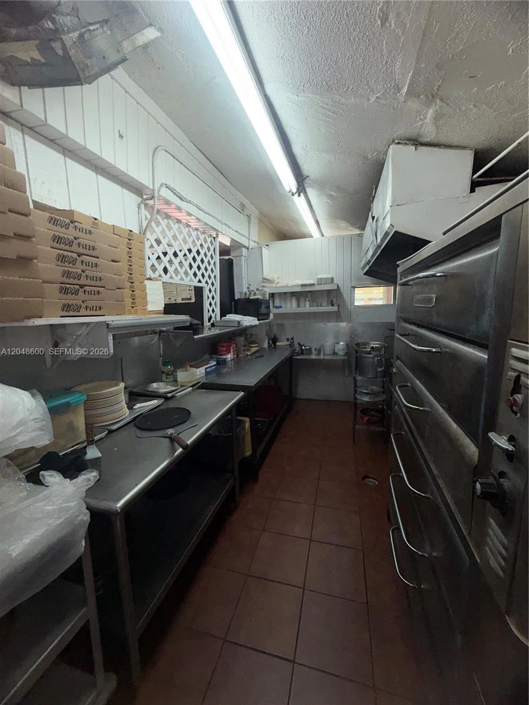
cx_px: 264
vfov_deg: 102.1
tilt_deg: -8.7
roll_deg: +0.8
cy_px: 352
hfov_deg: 85.7
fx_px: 285
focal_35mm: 14
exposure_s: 1/120
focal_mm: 2.22
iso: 64
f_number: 2.2
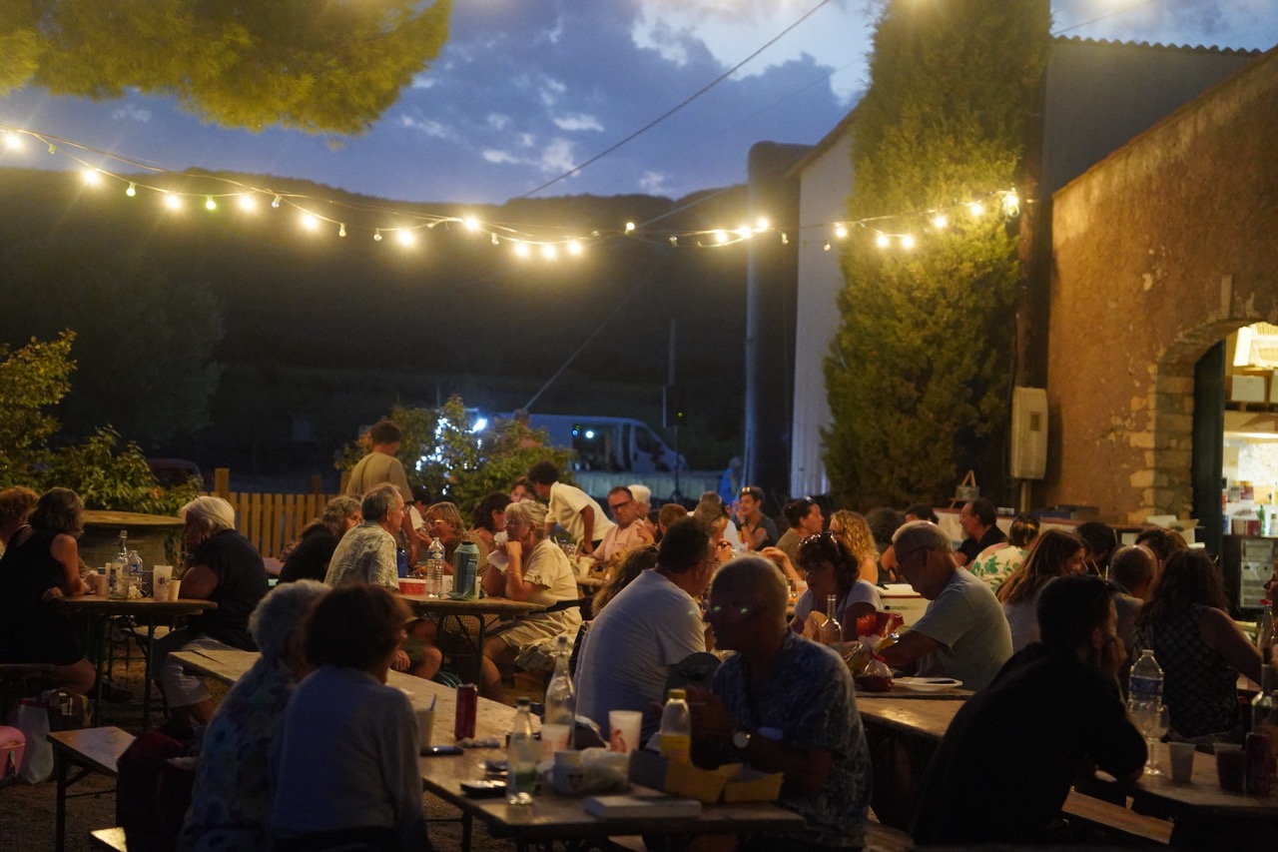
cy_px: 426
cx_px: 639
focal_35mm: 70
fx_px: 2485
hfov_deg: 28.8
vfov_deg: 19.5
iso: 12800
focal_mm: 70
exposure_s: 1/60
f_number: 2.8
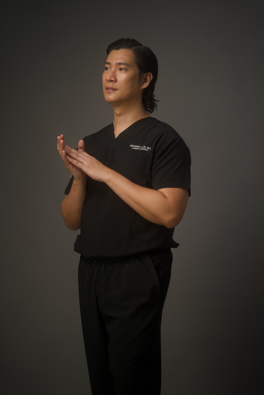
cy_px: 198
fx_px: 825
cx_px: 132
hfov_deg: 18.2
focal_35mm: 75
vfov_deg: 27.0
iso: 320
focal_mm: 75
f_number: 2.8
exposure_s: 1/160
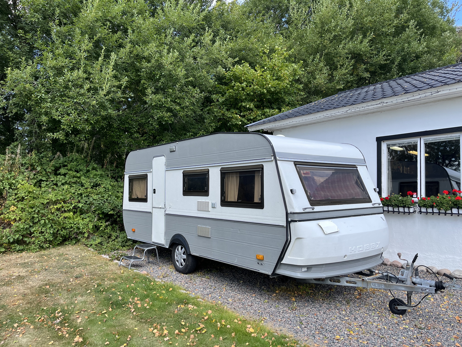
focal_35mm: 26
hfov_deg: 67.3
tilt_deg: +3.9
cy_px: 174
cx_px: 231
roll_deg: -1.5
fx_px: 347
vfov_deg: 53.1
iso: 50
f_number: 1.6
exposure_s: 1/1028
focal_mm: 5.1
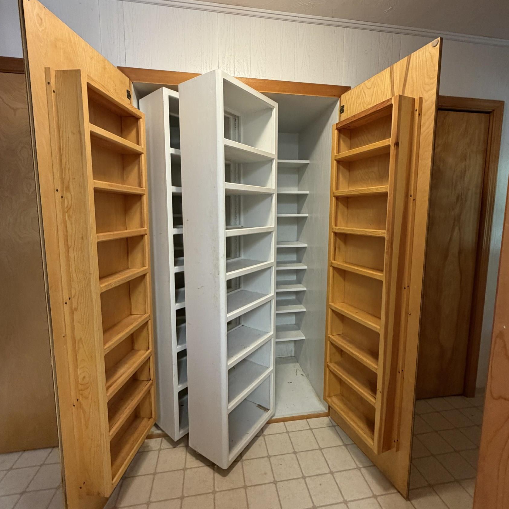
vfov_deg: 83.9
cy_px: 247
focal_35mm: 17
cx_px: 256
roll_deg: -1.6
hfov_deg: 84.0
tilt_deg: -6.3
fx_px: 283
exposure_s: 1/60
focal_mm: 2.22
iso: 400
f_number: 2.2
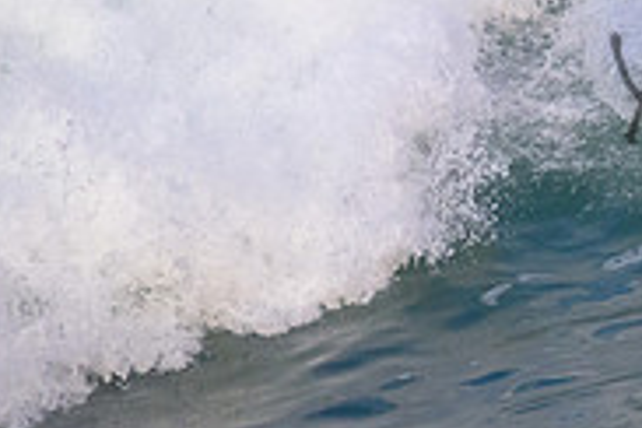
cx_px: 972
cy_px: 58
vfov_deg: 0.5
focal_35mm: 2534
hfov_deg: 0.8
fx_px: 45186
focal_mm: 800
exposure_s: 1/1250
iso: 4500
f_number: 11
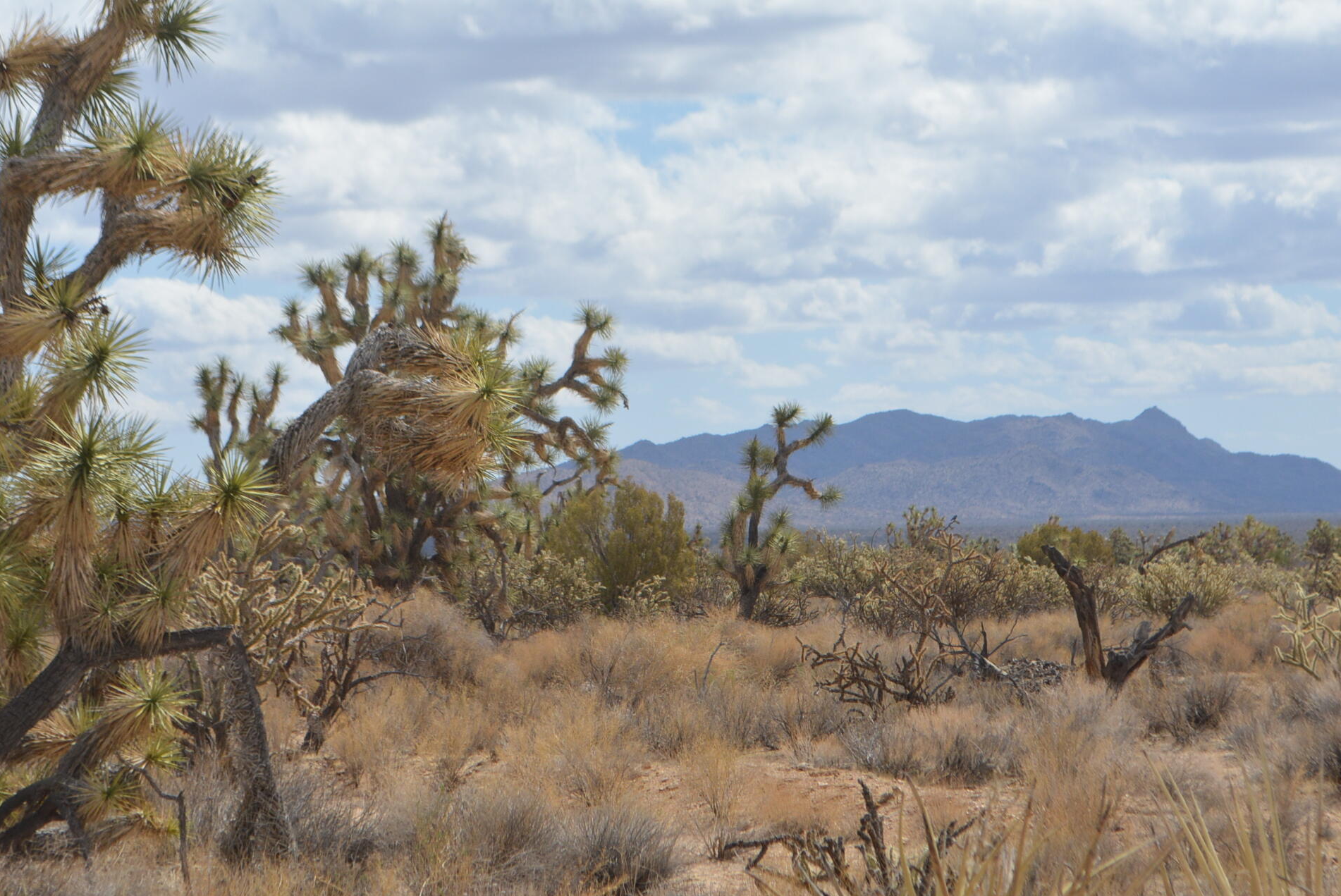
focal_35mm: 130
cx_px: 692
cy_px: 457
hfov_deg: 15.8
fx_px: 4838
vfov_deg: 10.6
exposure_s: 1/2000
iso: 400
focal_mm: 55
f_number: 8
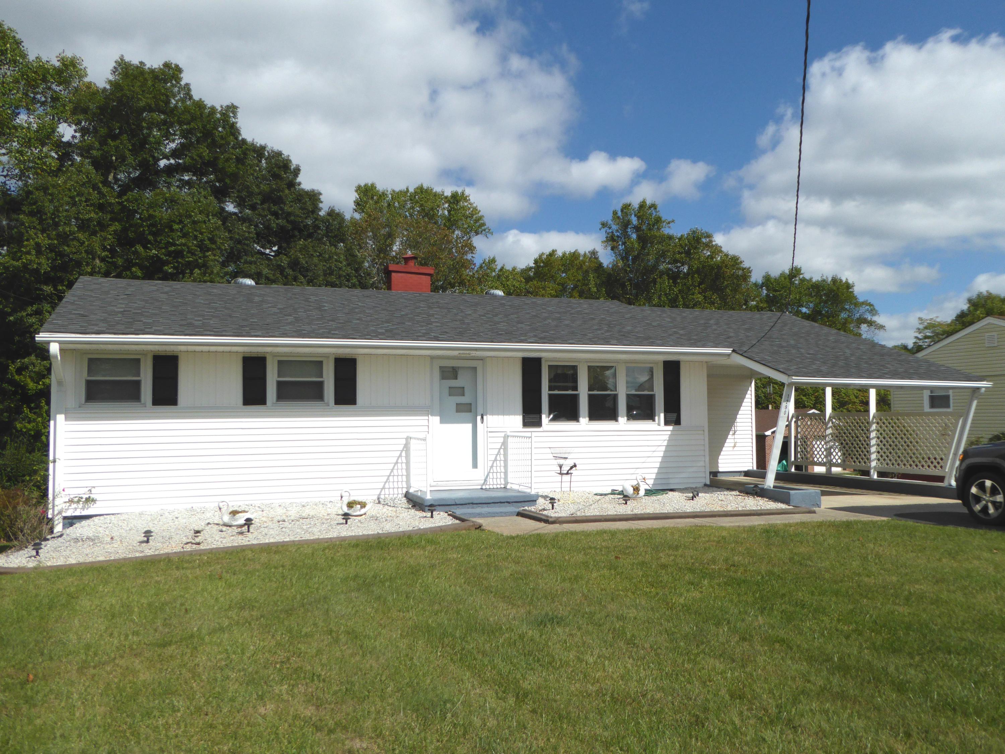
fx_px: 813
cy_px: 377
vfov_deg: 49.7
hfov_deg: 63.4
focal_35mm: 28
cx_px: 502
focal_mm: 5
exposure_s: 1/1600
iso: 100
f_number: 4
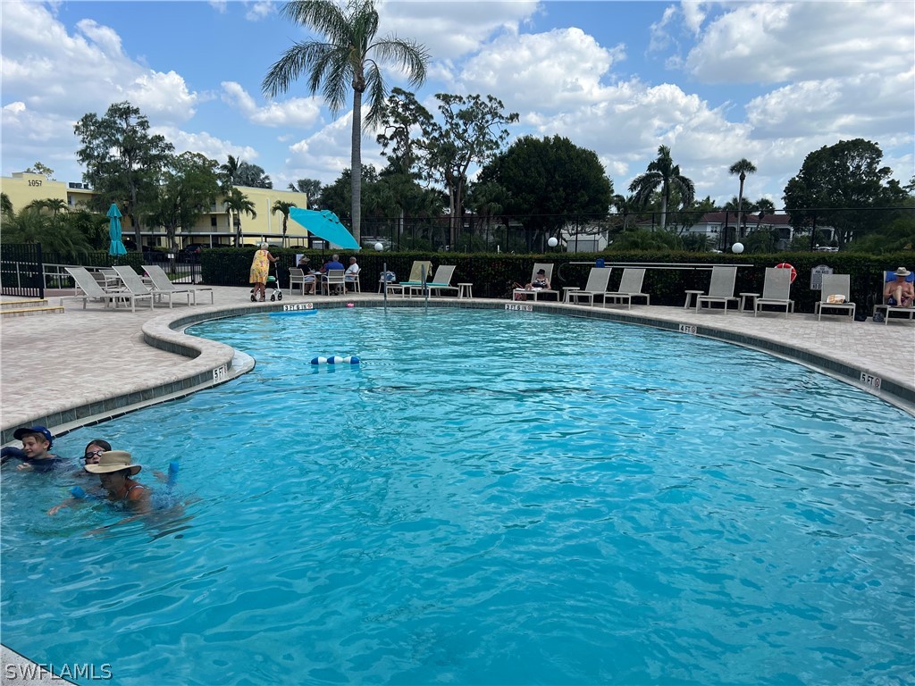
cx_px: 458
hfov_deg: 67.3
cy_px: 343
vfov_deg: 53.1
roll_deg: -0.1
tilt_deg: -8.8
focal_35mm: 26
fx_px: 687
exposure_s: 1/4444
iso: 50
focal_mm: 5.7
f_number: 1.5
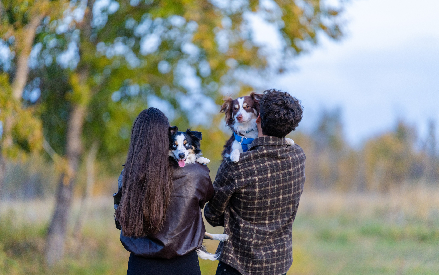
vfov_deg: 8.5
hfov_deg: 13.6
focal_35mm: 154
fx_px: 1842
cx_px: 219
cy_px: 144
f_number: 2
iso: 1250
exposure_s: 1/1000
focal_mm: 150
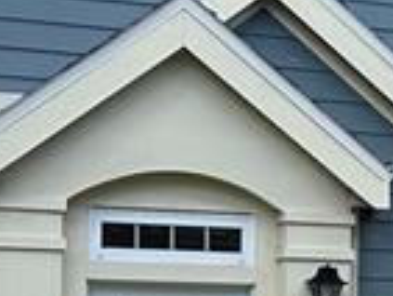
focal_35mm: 174
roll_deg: +0.2
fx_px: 1977
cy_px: 338
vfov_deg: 8.5
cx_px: 981
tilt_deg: +3.0
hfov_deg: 9.8
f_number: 1.78
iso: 80
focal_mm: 6.86
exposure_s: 1/1639
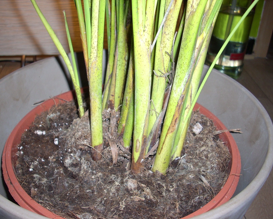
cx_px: 131
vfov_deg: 38.2
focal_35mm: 39
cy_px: 110
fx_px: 315
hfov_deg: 46.8
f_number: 2.8
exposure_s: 1/60
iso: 64
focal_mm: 6.2
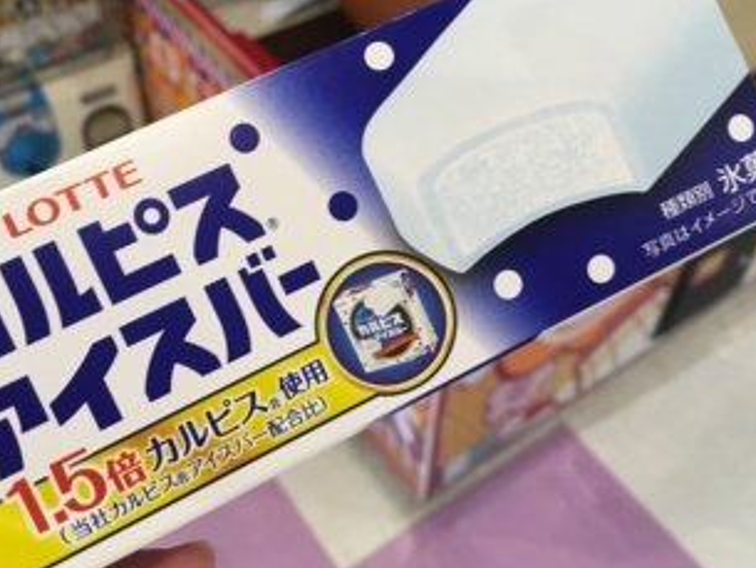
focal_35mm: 38
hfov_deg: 48.9
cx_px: 357
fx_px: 830
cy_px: 251
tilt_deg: -49.1
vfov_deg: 37.7
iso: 80
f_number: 2.2
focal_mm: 4.15
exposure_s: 1/30
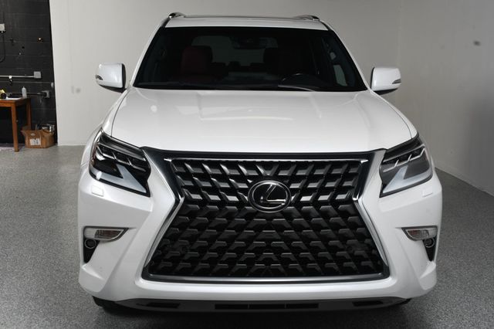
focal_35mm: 45
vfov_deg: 29.8
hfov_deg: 43.6
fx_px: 617
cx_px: 247
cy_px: 164
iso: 100
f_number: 13
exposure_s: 1/160
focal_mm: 30
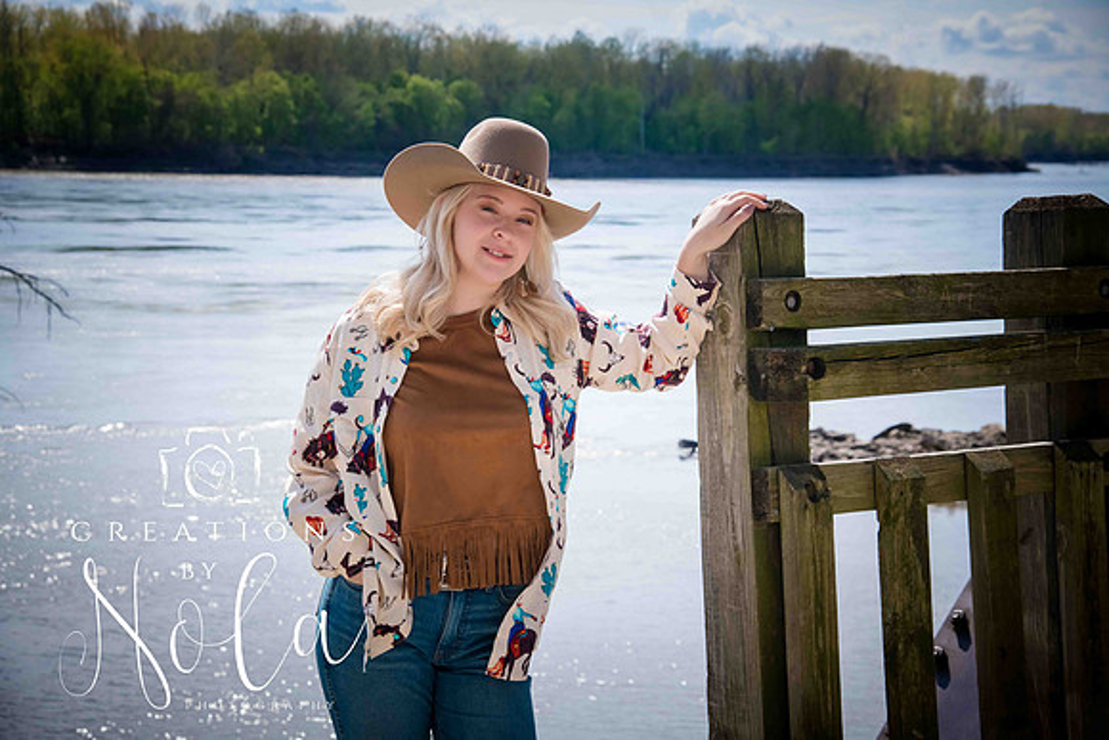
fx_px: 2403
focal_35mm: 78
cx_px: 554
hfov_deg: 26.0
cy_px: 370
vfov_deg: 17.5
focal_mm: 78
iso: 400
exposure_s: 1/500
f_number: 9
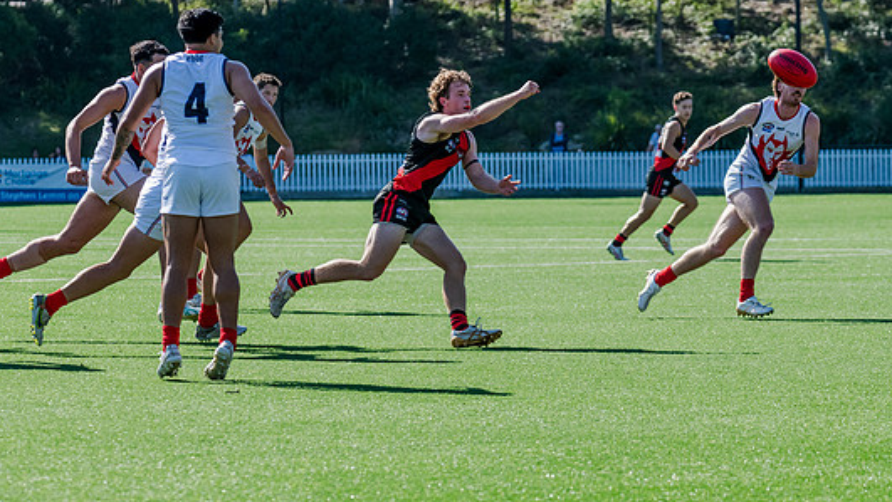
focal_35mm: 205
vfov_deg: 5.9
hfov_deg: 10.5
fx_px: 4850
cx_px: 427
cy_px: 199
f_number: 8
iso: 800
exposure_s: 1/1600
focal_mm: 170
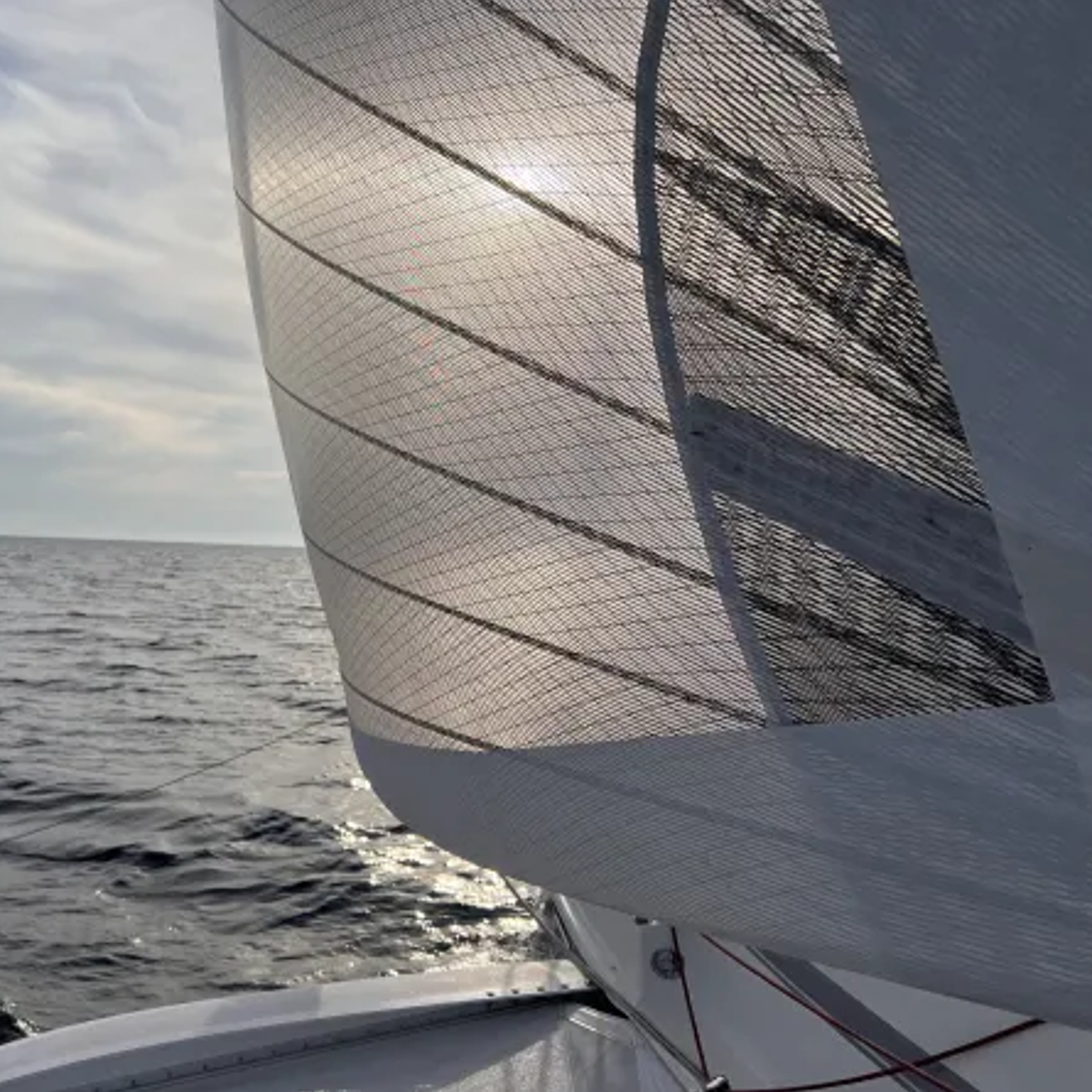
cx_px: 420
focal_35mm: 31
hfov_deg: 52.1
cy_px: 542
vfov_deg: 52.5
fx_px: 1106
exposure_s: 1/12658
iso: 50
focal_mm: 5.7
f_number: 1.5
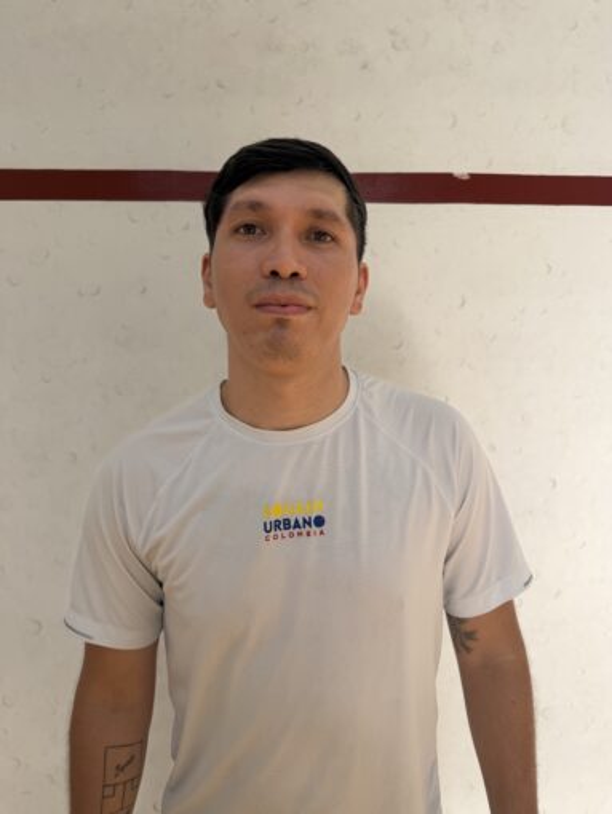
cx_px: 306
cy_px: 407
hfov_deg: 56.9
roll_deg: -0.5
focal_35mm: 24
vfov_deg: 71.6
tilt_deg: -6.5
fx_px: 565
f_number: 1.78
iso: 64
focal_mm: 6.76
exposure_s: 1/293
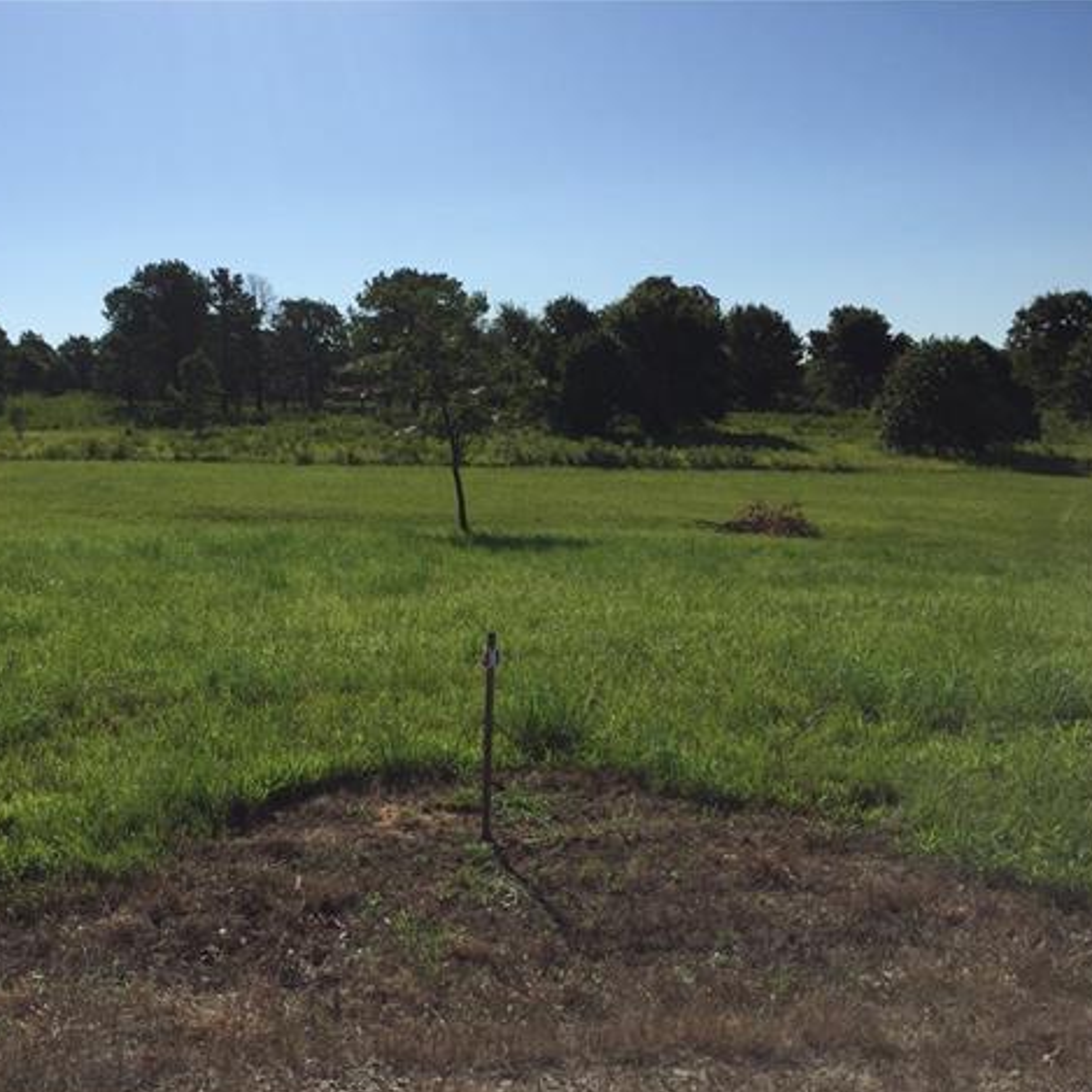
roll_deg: +0.8
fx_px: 1249
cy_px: 556
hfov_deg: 46.6
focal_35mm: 35
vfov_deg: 47.2
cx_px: 380
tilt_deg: -4.9
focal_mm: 4.15
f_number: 2.2
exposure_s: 1/4950
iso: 32
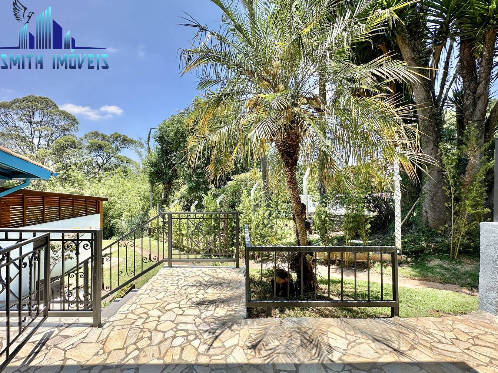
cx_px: 242
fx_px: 216
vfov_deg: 81.7
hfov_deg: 98.1
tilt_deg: +0.0
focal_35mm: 15
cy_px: 189
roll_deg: -0.4
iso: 40
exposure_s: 1/622
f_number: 2.2
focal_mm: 2.22
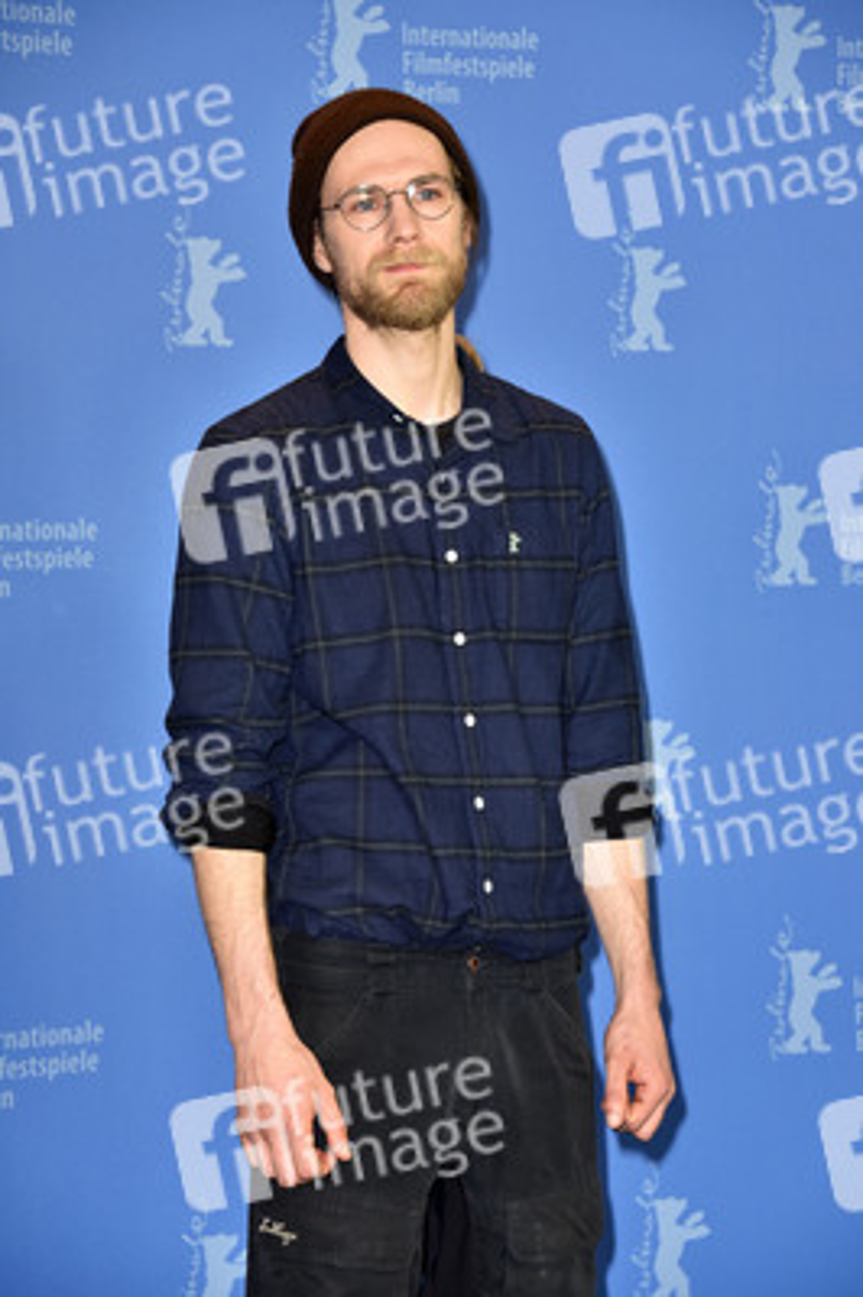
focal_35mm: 112
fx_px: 4034
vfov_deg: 18.3
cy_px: 648
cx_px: 432
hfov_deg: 12.2
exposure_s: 1/160
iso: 800
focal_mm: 112
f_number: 5.6
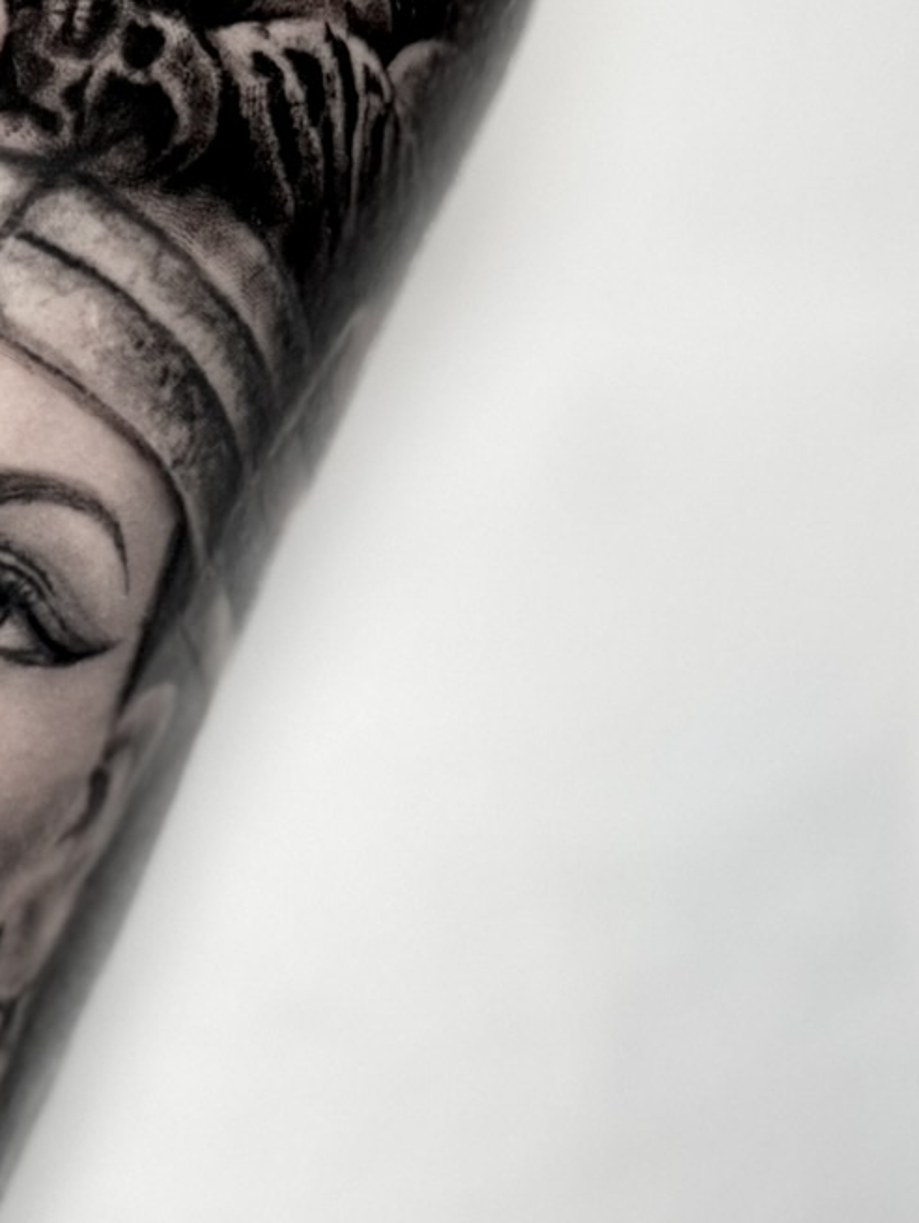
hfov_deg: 18.6
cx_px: -185
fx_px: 2652
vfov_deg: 25.9
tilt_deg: -75.7
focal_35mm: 75
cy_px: 476
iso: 320
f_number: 1.78
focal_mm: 6.76
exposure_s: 1/60
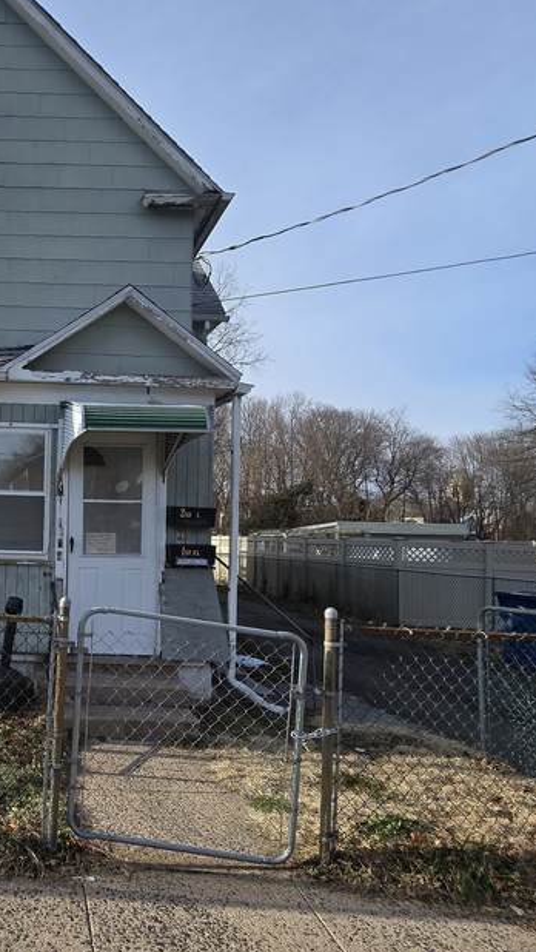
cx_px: 5
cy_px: 530
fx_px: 555
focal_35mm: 22
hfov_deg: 44.2
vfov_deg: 80.9
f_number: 2.2
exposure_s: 1/1542
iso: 50
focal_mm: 2.2
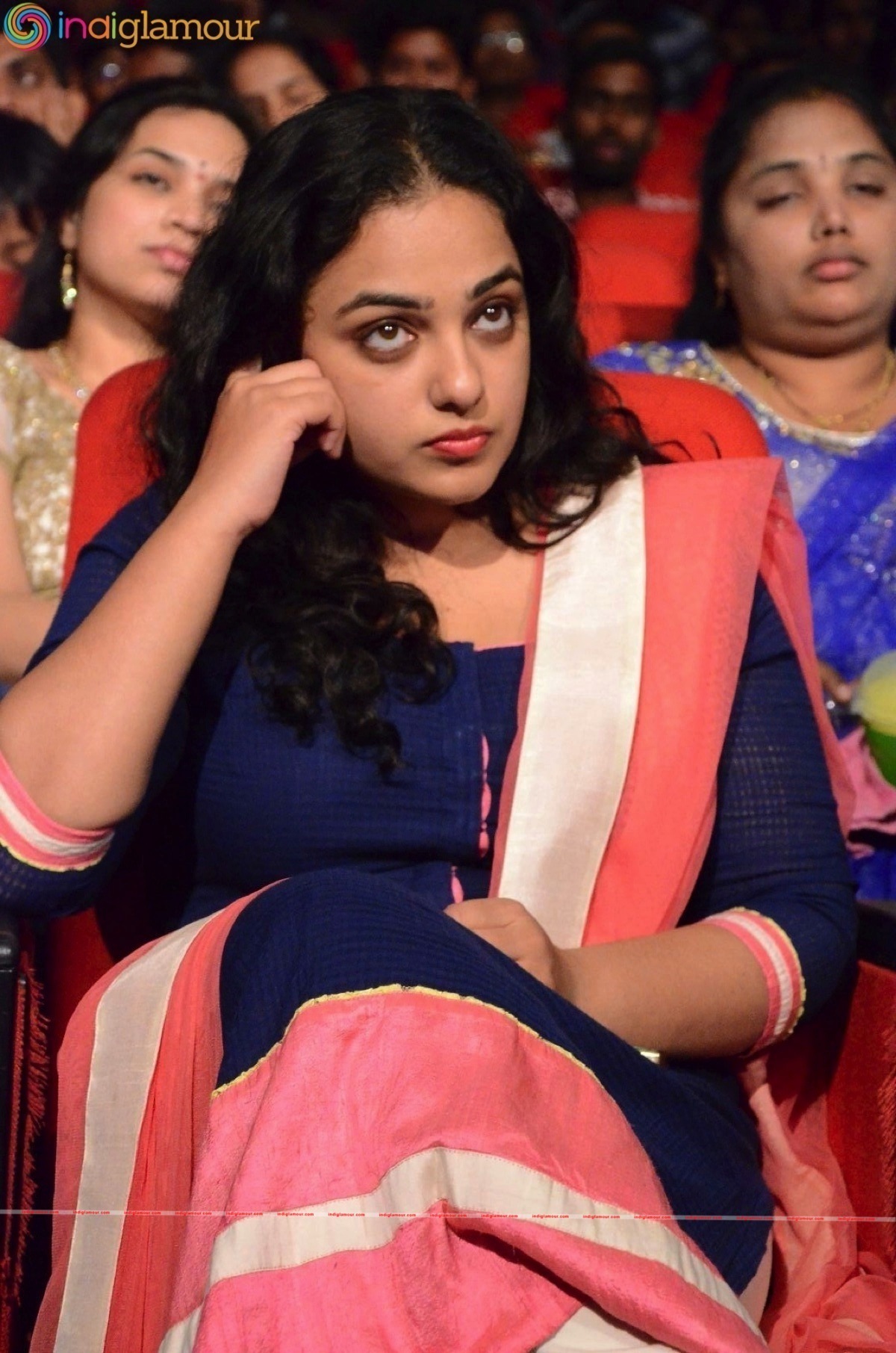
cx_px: 448
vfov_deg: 18.2
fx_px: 4217
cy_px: 676
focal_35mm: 112
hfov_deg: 12.1
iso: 8000
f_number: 5.6
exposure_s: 1/125
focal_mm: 75
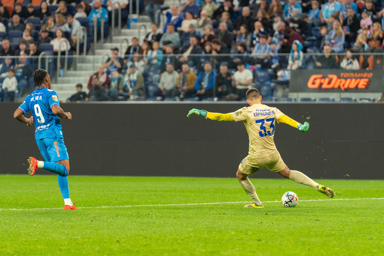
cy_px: 117
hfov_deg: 7.1
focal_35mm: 290
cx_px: 208
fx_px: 3094
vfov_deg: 4.7
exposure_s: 1/1000
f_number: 2.8
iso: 1000
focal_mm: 200
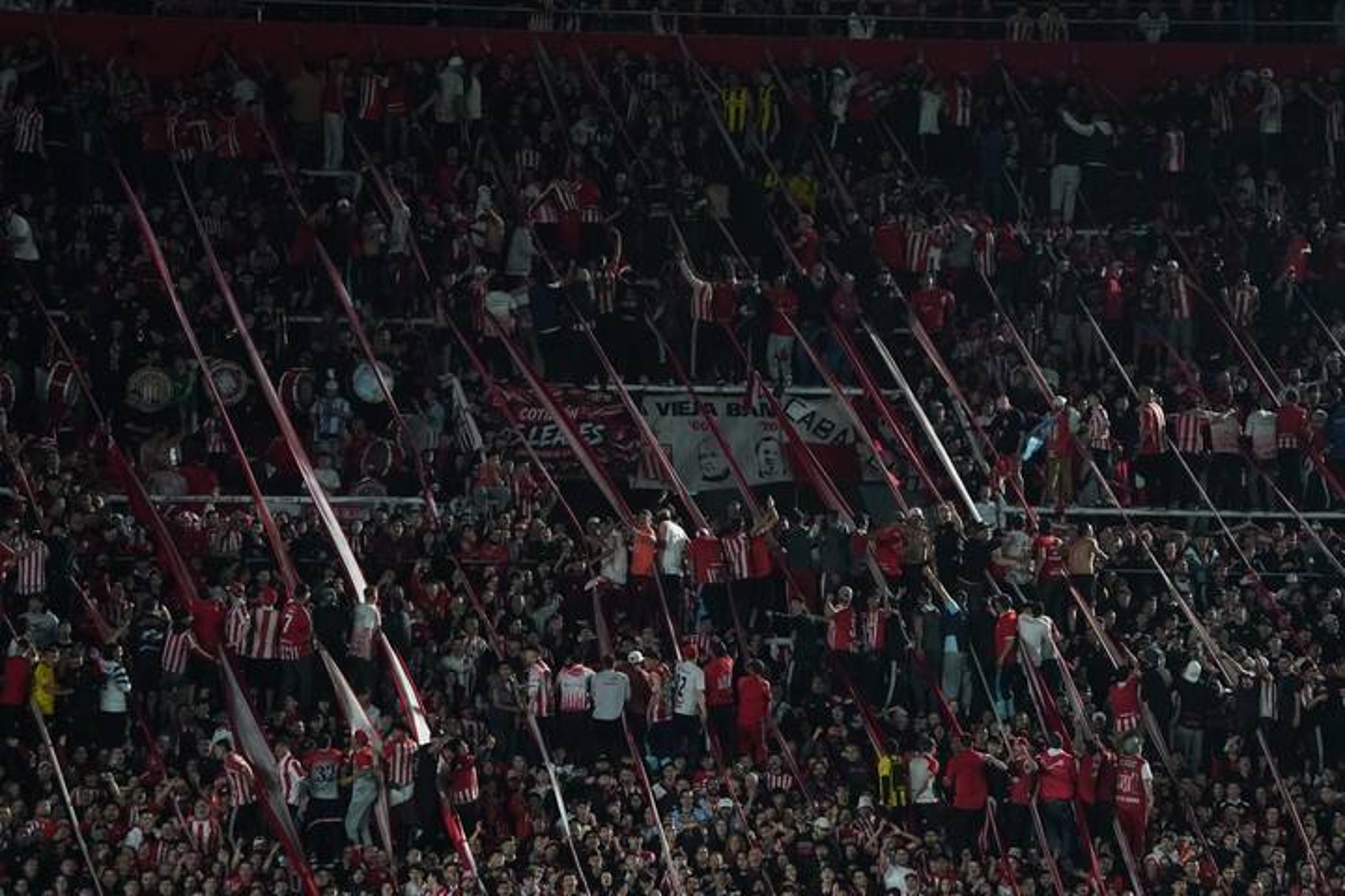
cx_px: 672
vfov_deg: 5.2
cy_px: 448
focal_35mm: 264
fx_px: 9863
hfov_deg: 7.8
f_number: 6.3
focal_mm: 264
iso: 5000
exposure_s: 1/500
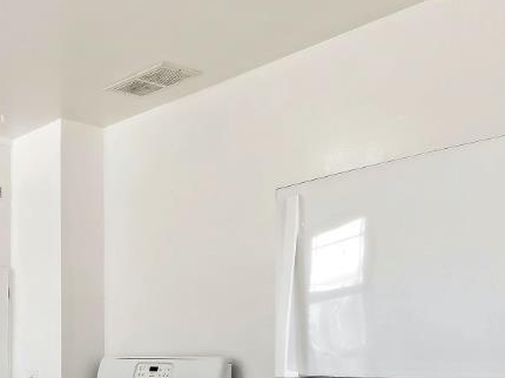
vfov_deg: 29.5
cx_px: -86
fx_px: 685
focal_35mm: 47
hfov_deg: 33.6
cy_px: 345
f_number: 8
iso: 64
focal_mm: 14
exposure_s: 1/5
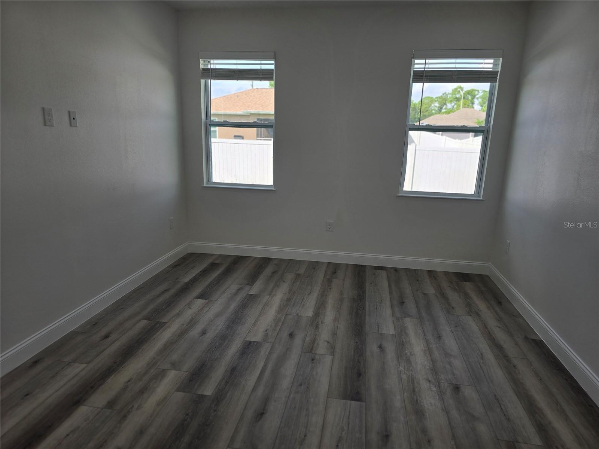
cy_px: 224
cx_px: 300
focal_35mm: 23
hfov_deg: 73.9
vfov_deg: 58.9
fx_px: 398
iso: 12
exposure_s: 1/158
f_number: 1.7
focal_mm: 6.3
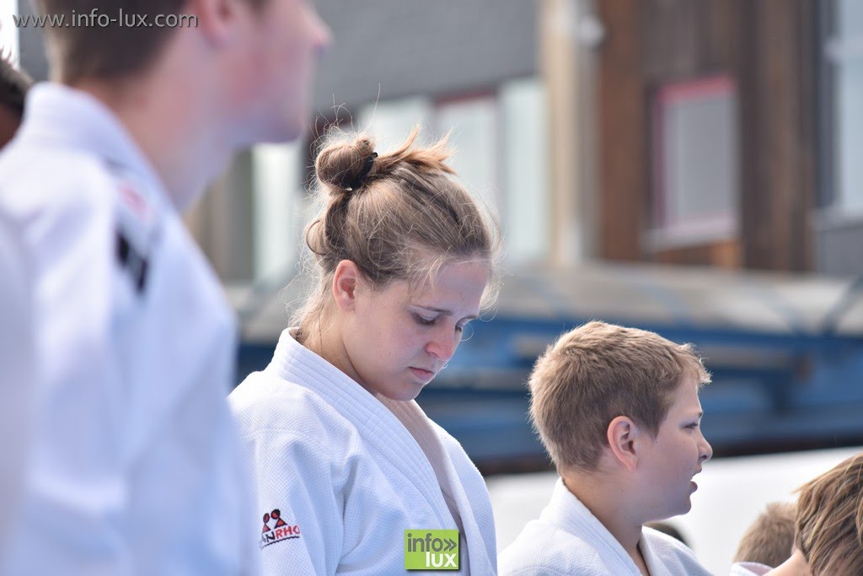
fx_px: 4855
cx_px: 432
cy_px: 288
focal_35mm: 202
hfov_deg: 10.2
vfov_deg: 6.8
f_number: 4
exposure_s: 1/500
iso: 100
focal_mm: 135
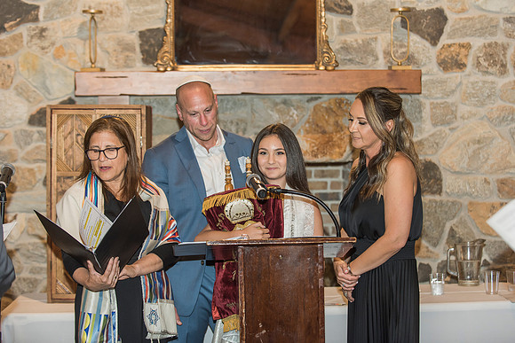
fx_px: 1234
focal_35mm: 86
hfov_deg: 23.6
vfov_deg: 15.9
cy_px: 163
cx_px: 271
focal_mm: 82
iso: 800
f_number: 3.2
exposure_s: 1/125
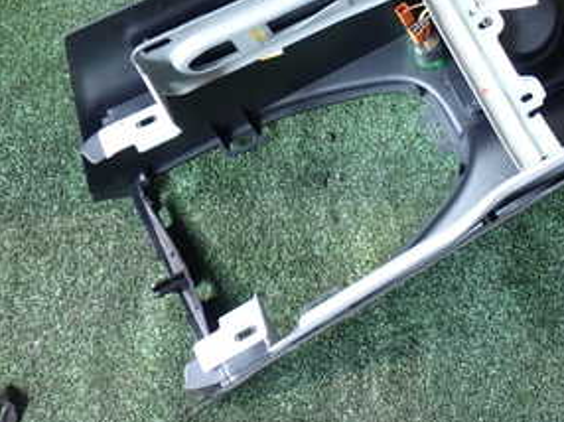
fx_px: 1026
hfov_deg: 28.9
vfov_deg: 22.3
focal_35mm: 63
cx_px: 556
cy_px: -4
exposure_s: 1/80
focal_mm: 5.4
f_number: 2.3
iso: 100
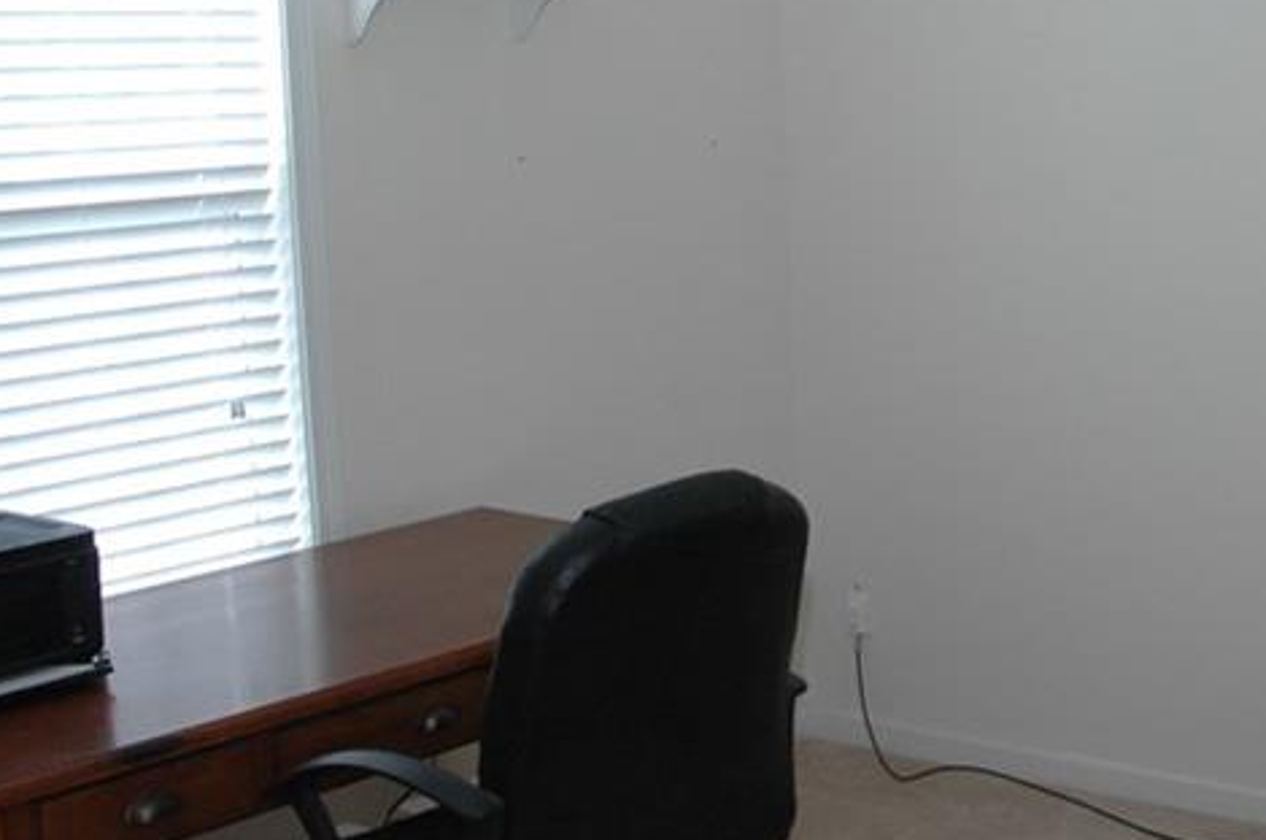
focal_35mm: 59
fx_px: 2071
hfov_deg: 32.7
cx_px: 1066
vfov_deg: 22.8
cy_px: 296
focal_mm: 18
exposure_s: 1/60
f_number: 5
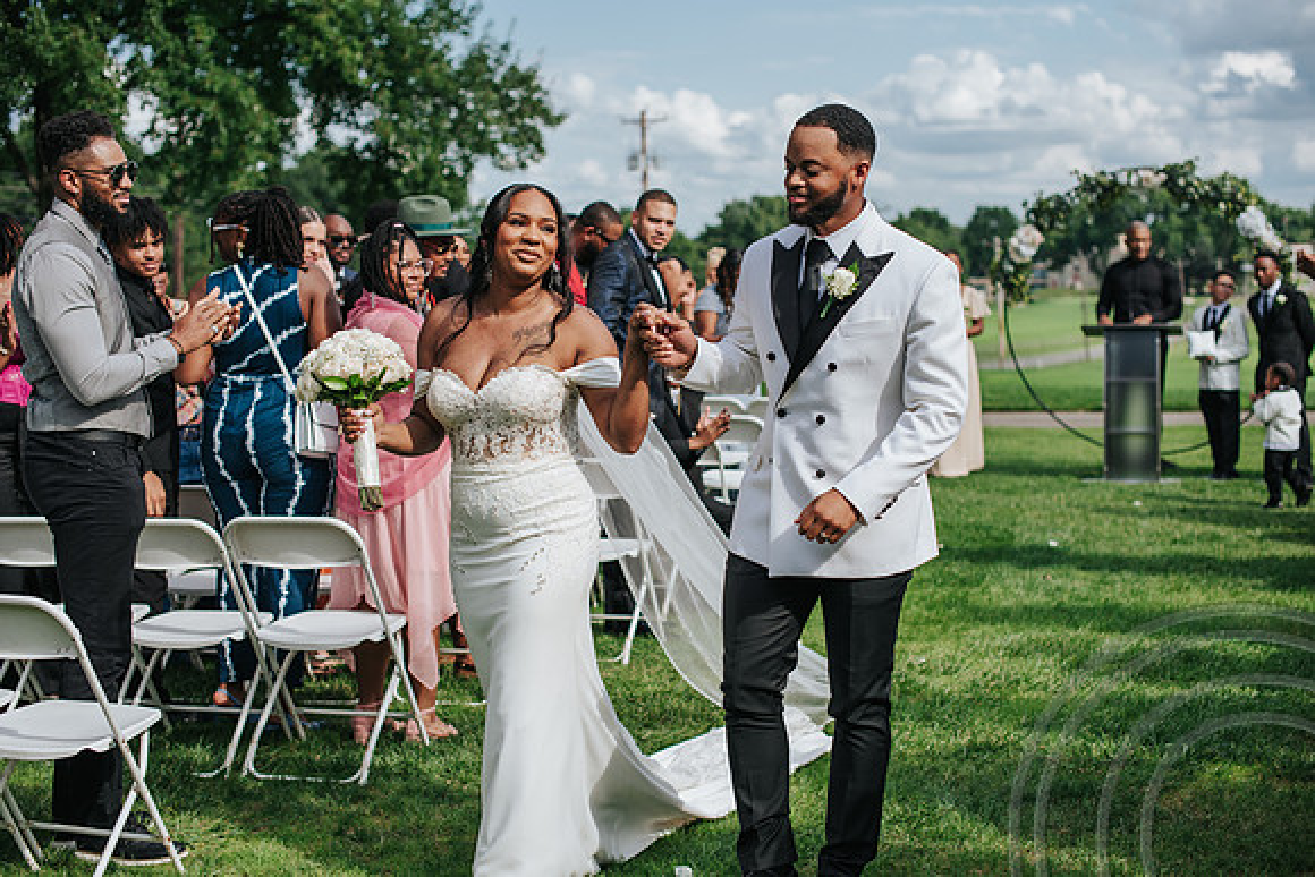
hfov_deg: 39.4
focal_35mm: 50
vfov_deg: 26.9
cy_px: 438
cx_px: 658
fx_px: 1836
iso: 180
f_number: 3.2
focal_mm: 50
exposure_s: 1/1600
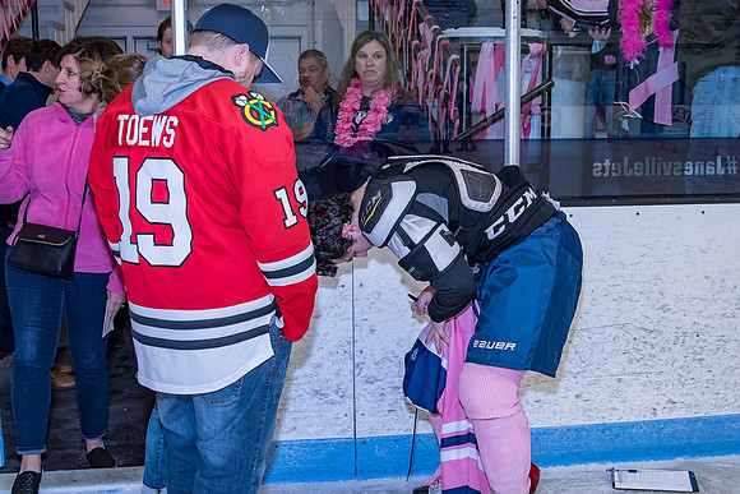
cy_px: 271
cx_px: 423
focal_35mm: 49
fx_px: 1008
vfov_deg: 27.5
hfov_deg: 40.2
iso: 800
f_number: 5
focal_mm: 28
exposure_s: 1/250
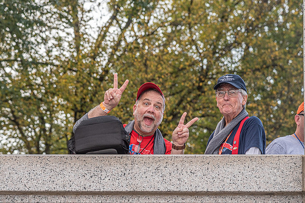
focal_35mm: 166
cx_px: 149
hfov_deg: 12.4
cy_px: 125
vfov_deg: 8.3
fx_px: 1409
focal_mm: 120
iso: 500
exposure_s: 1/640
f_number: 6.3
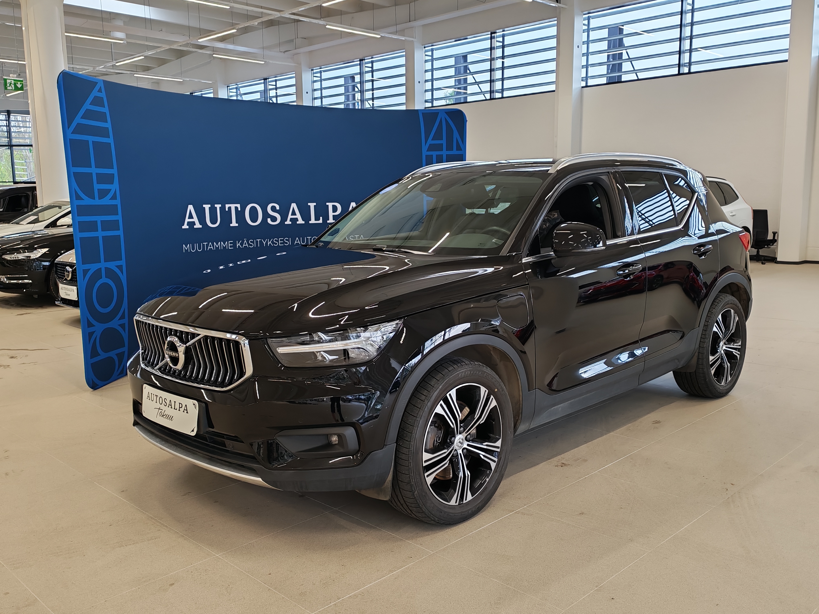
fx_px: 781
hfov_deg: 55.4
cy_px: 307
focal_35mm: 33
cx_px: 410
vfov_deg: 42.9
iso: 100
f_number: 1.9
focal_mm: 6.12
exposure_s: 1/100
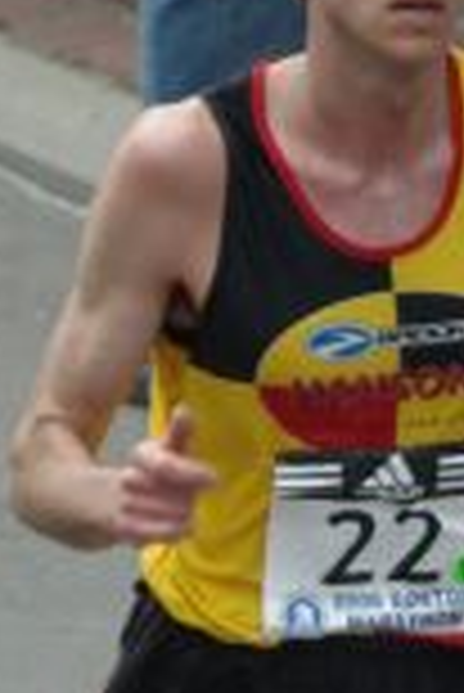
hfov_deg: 0.6
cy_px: 724
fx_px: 43187
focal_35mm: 2239
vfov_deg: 0.9
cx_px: 205
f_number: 6.7
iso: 400
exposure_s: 1/400
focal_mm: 360
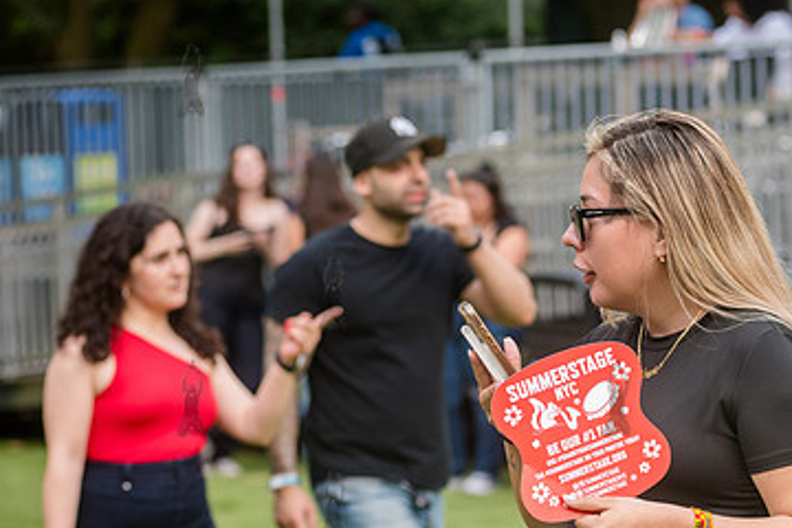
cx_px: 616
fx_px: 3542
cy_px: 397
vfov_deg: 8.5
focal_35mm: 161
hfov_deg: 12.7
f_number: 4
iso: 1000
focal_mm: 100
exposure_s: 1/320
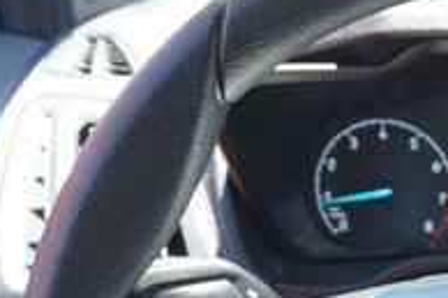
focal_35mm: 79
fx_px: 982
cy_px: 388
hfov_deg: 23.4
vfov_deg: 16.3
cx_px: 540
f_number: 4
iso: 160
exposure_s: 1/60
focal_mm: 16
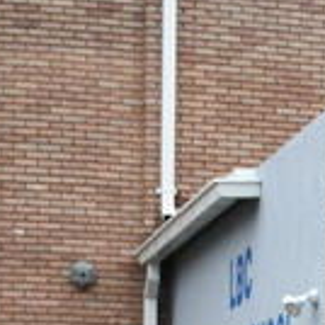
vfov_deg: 7.2
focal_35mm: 234
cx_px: 706
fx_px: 2486
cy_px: 661
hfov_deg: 7.1
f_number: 3.8
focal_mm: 24
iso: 1400
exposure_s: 1/125
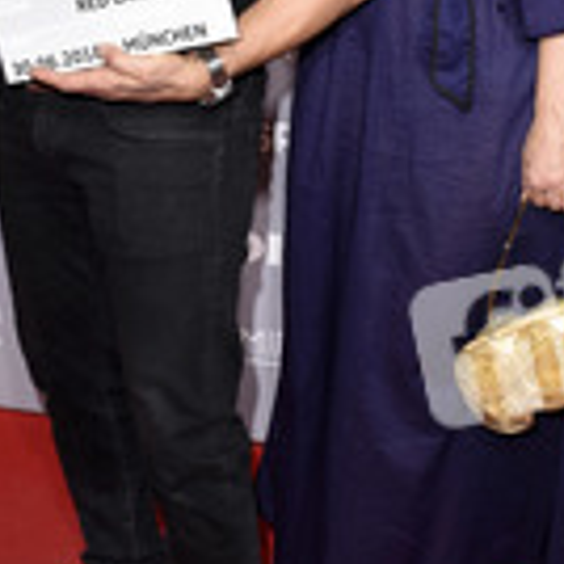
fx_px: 1401
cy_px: 118
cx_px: 244
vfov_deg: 22.5
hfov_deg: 22.7
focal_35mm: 76
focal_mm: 20
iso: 250
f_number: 6.3
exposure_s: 1/125
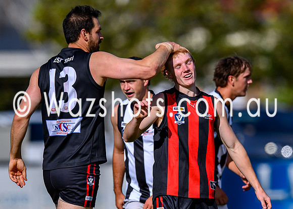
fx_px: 7705
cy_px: 131
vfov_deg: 1.6
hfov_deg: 2.2
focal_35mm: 926
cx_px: 183
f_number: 4
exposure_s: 1/2500
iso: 125
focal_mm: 500
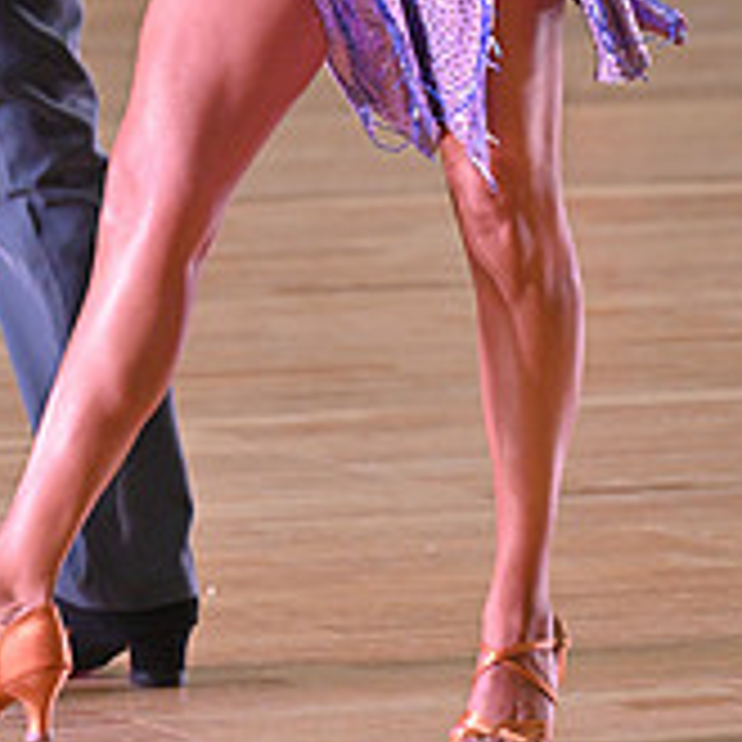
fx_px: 12659
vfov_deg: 3.3
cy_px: -324
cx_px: 52
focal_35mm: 522
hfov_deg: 3.4
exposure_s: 1/400
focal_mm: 175
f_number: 5
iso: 3200
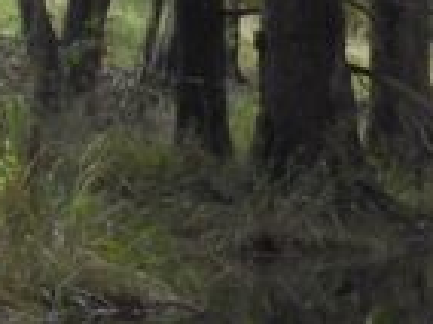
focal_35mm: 208
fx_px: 2597
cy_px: 214
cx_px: 887
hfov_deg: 8.9
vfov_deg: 7.1
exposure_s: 1/60
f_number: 8.9
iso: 100
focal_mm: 7.6
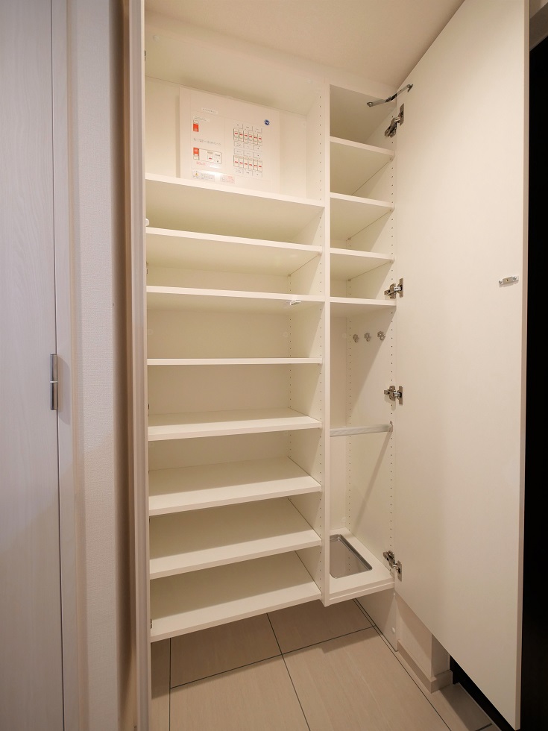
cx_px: 274
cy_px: 366
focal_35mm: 14
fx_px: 296
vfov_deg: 102.1
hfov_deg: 85.7
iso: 640
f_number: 4
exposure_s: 1/20
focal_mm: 7
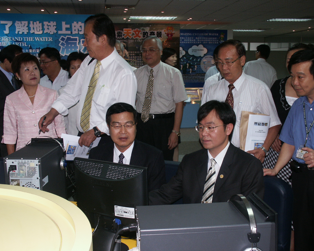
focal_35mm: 47
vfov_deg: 32.1
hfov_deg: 39.6
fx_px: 437
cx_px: 160
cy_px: 134
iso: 200
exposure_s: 1/45
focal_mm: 10.95
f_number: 2.8
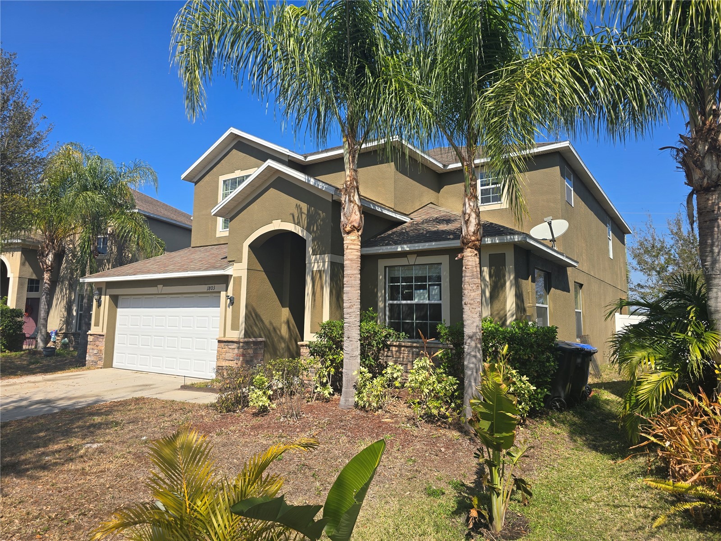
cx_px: 360
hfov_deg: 73.9
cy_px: 270
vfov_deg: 58.9
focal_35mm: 23
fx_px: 479
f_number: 1.7
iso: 12
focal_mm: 6.3
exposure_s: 1/709
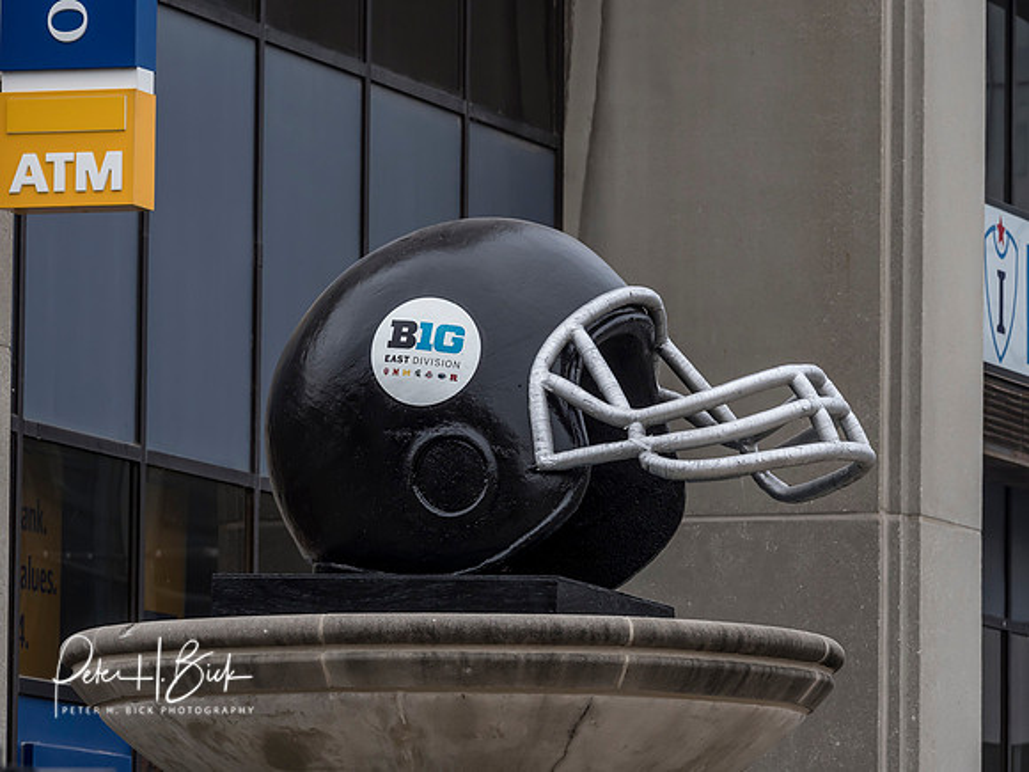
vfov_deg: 5.0
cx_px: 514
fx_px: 8918
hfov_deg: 6.6
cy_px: 386
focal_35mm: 300
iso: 400
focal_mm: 150
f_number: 6.3
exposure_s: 1/400
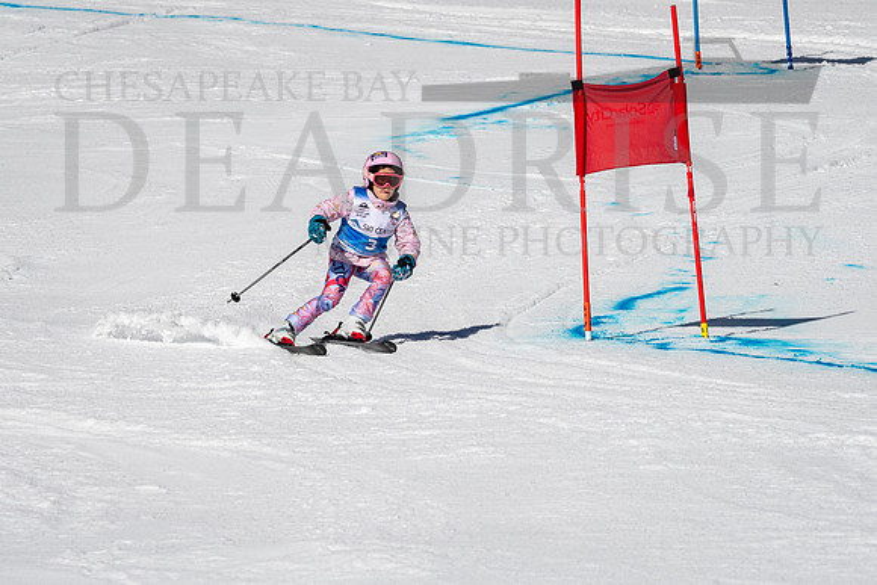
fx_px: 18313
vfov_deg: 1.8
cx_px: 363
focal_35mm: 752
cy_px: 304
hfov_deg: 2.7
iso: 200
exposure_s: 1/2000
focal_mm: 400
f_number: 8
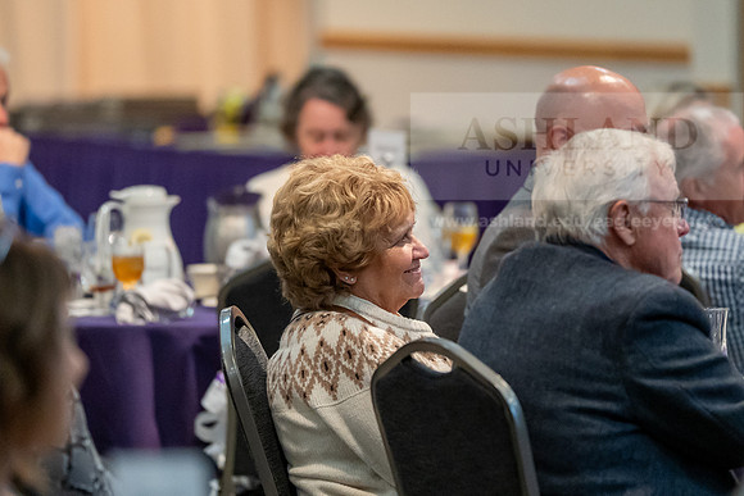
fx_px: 6603
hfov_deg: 6.4
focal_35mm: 319
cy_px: 260
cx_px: 413
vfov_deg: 4.3
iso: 5000
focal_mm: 200
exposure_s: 1/400
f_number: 2.8
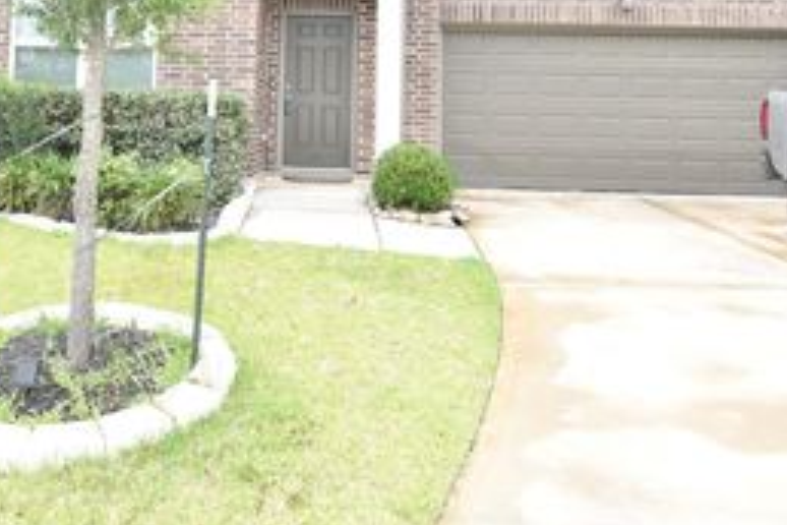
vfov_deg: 39.6
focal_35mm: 31
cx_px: 284
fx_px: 678
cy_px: 63
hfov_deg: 59.3
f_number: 4
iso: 100
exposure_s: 1/160
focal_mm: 16
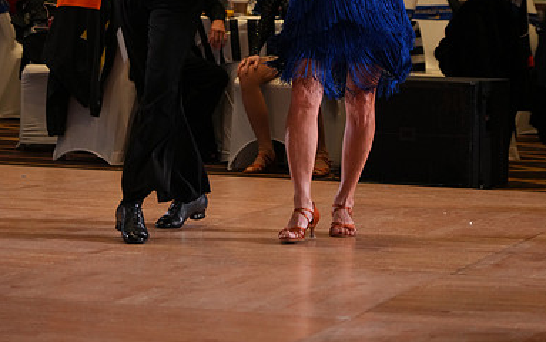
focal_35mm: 162
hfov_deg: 12.9
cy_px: -64
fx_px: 2412
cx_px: 273
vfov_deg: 8.0
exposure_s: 1/500
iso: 2500
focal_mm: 105
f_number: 4
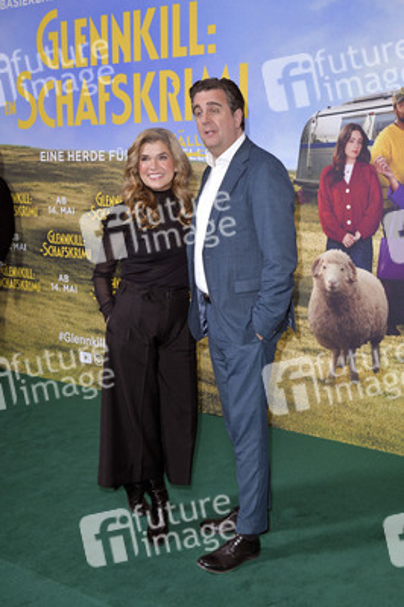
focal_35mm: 42
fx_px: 708
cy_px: 304
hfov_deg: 31.8
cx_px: 202
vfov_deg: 46.4
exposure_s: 1/200
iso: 1600
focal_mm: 42
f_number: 5.6
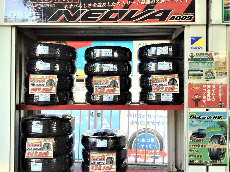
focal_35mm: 31
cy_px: 86
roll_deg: -0.9
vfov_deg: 45.4
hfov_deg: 58.4
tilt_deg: -2.2
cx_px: 115
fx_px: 206
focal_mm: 3.3
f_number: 2.4
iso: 40
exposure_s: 1/120
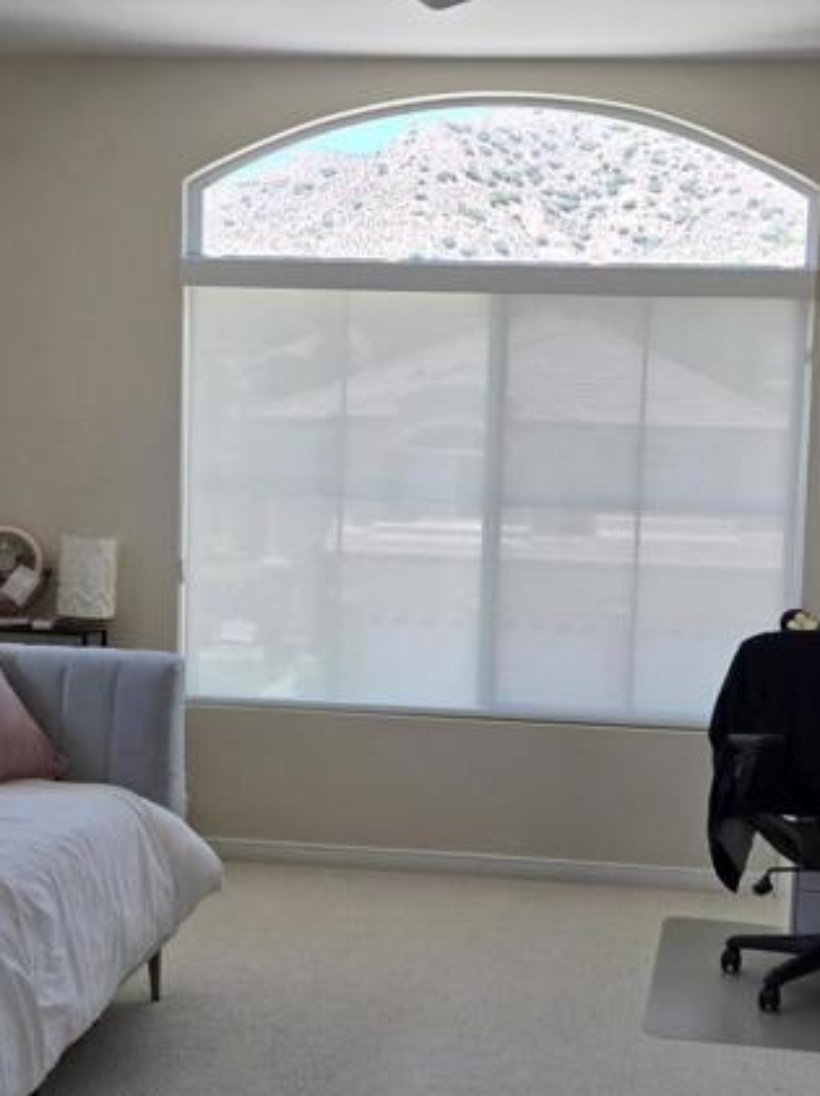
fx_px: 1771
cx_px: 450
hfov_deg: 26.1
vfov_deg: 34.3
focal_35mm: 56
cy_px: 651
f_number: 1.8
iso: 50
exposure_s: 1/180
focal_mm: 5.4
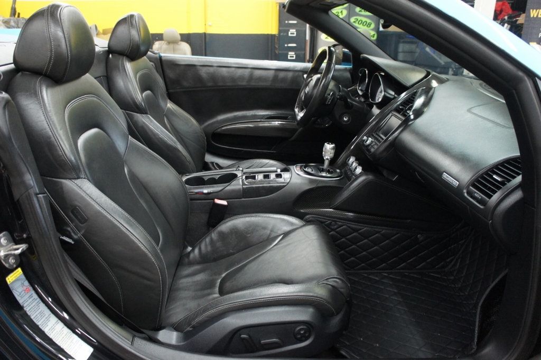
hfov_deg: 67.4
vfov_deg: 47.9
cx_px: 270
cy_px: 180
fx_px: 405
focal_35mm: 27
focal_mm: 18
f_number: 3.5
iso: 1600
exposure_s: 1/50
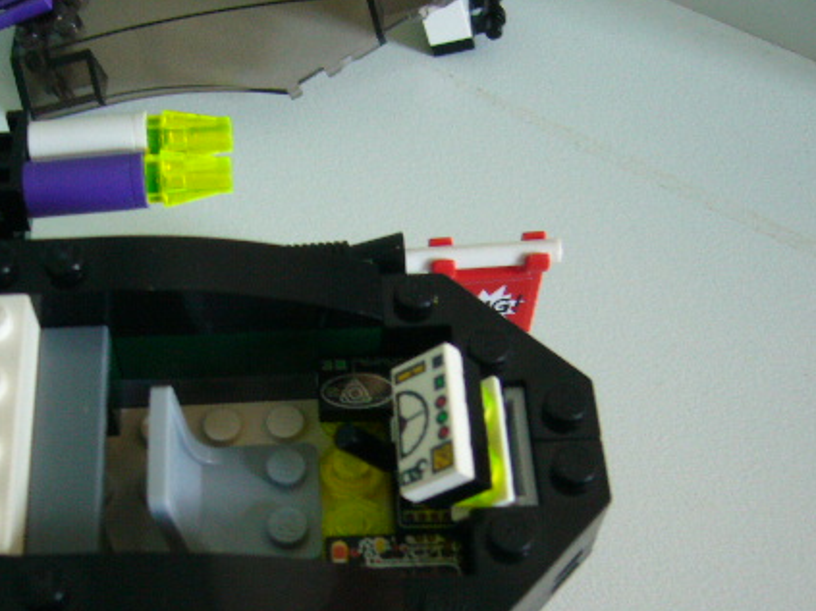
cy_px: 449
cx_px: 307
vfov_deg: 27.2
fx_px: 1249
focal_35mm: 53
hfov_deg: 36.0
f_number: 2.8
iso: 160
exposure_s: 1/13
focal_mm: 5.8
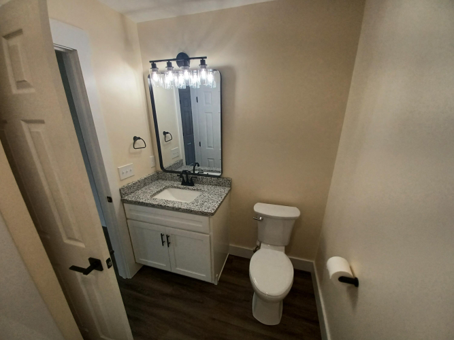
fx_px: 170
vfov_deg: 89.9
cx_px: 227
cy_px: 170
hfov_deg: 106.2
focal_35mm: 13
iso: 80
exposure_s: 1/120
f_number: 2.2
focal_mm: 1.42
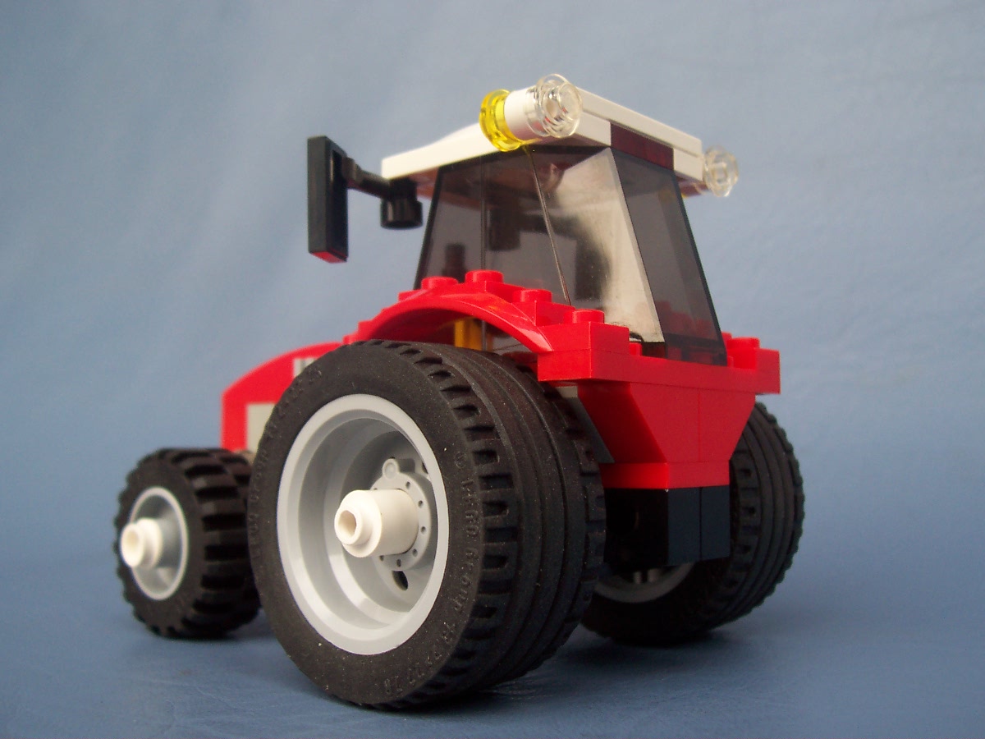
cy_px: 370
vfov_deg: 38.7
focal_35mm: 37
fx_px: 1053
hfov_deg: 50.1
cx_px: 492
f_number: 2.8
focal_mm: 5.6
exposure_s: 1/45
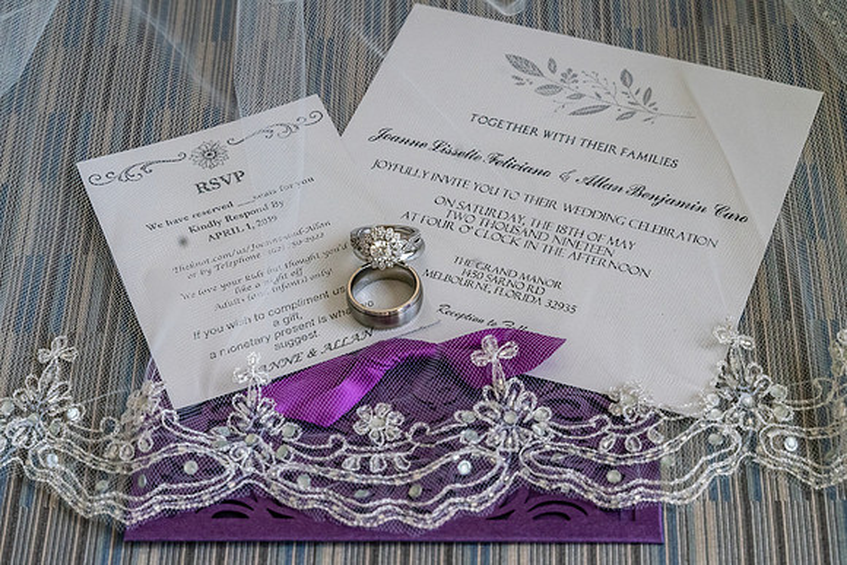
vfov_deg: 16.5
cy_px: 339
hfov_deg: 24.6
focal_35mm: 83
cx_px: 421
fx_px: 1945
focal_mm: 68
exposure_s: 1/125
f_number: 10
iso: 5000
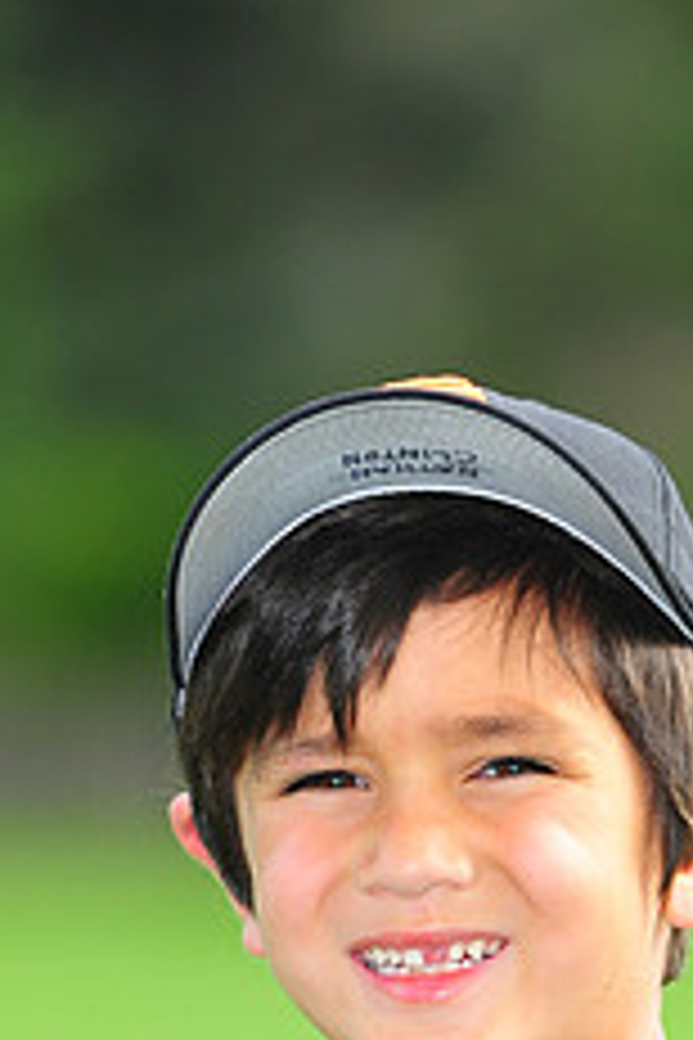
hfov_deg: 2.7
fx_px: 14494
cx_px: 428
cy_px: 1301
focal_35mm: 502
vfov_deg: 4.1
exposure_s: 1/1000
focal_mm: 200
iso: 400
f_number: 4
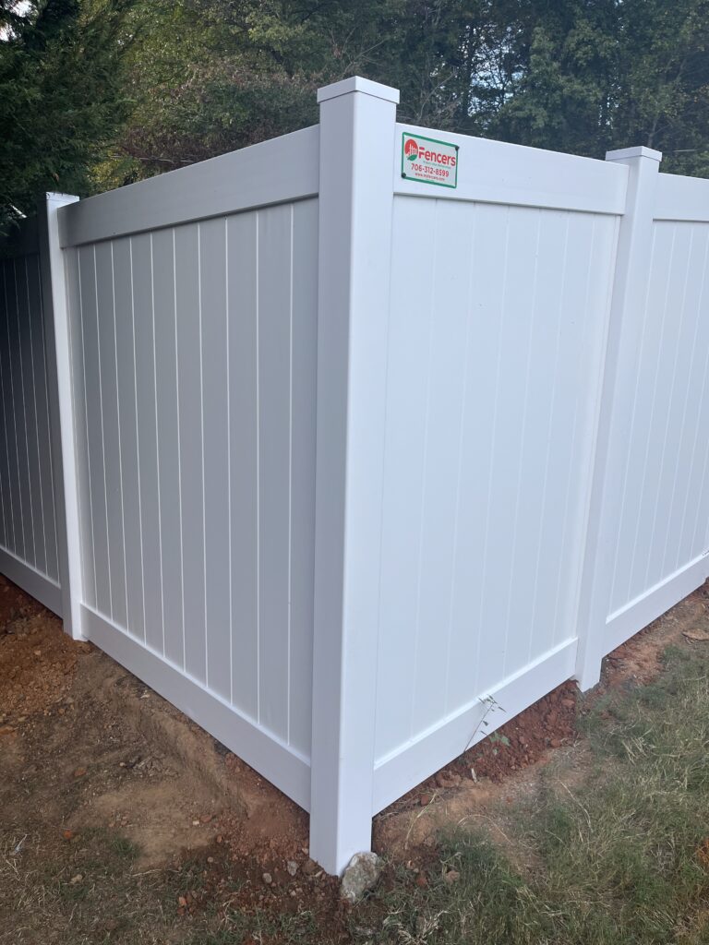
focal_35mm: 26
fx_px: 710
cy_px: 472
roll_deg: -1.5
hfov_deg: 53.1
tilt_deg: -11.6
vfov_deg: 67.3
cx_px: 354
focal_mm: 5.1
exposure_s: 1/618
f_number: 1.6
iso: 50
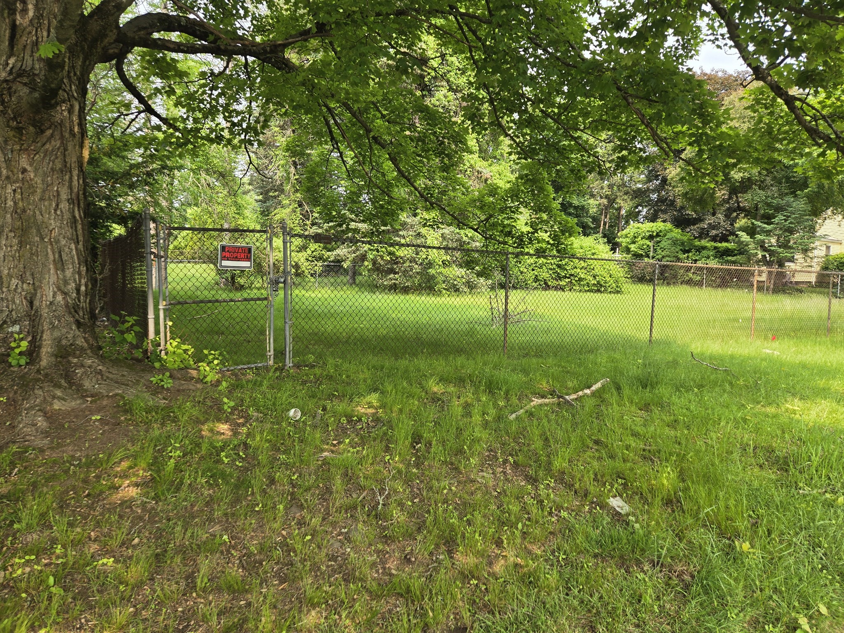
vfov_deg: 58.9
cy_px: 316
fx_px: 561
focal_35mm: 23
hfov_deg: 73.9
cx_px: 422
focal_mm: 5.4
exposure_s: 1/267
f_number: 1.8
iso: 25
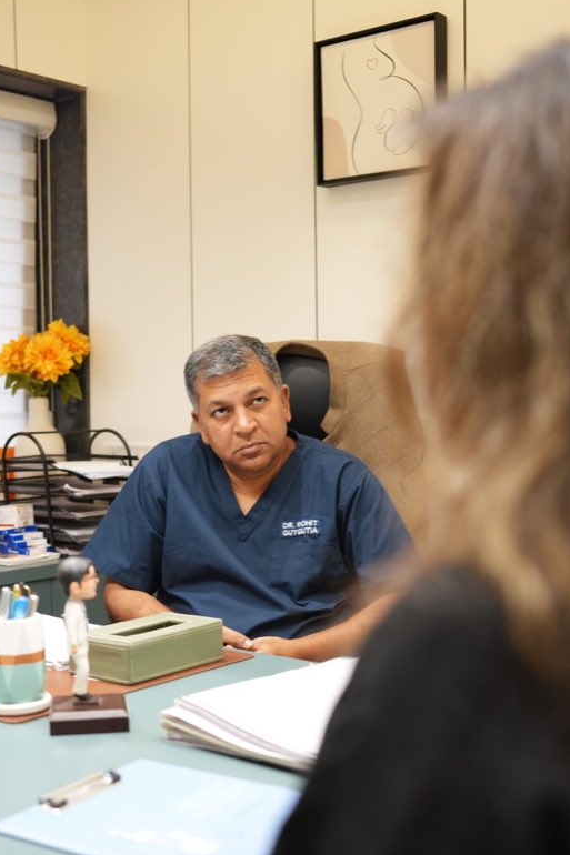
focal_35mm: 50
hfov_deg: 27.0
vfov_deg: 39.3
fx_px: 1188
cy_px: 544
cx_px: 271
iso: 640
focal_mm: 35
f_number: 2.5
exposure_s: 1/100
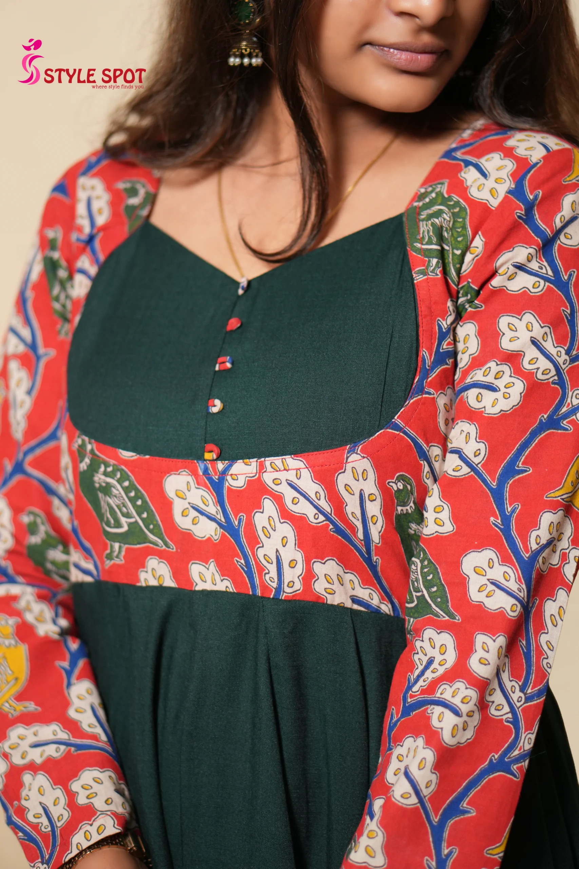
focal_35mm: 75
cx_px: 290
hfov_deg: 18.2
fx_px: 1809
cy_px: 434
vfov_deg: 27.0
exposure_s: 1/160
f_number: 1.8
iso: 500
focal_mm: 50
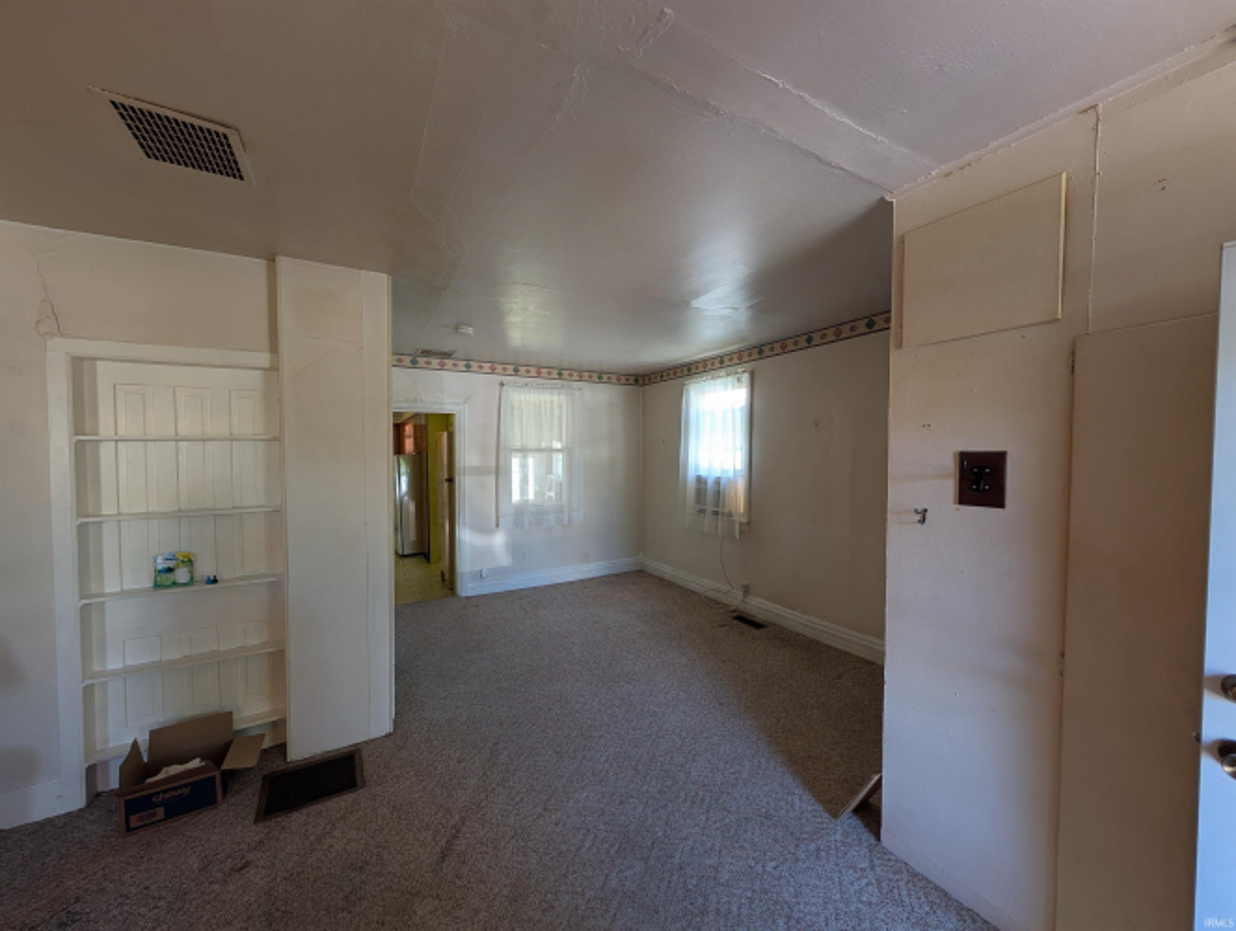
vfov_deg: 94.6
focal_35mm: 12
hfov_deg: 110.5
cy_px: 466
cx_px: 618
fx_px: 429
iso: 64
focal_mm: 2.02
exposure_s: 1/40
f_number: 1.7
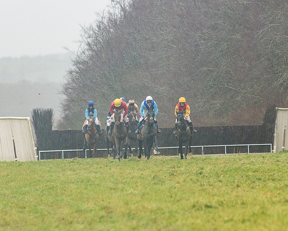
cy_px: 104
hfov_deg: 4.3
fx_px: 3839
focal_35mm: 451
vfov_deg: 3.4
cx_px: 148
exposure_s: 1/1000
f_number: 4.5
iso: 1000
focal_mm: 200
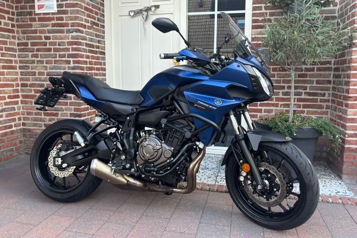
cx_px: 177
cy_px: 112
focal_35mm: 28
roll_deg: +0.0
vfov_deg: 46.4
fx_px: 278
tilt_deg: -7.4
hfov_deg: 65.5
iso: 50
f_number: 1.6
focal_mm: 5.96
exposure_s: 1/121
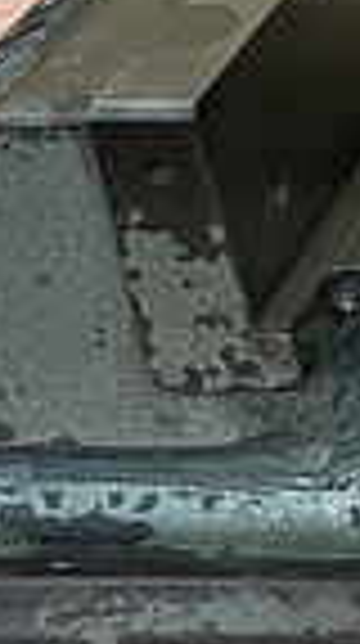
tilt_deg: -33.1
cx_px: 1197
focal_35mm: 127
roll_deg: +1.6
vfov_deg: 16.8
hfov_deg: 7.8
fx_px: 2164
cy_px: 185
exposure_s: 1/60
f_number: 1.6
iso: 160
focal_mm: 5.1
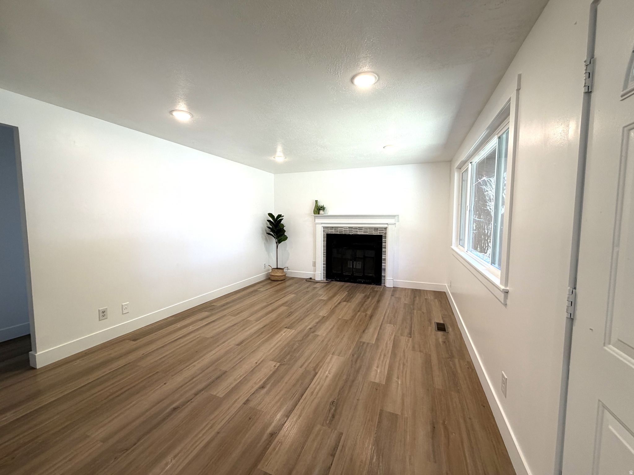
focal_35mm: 14
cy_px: 238
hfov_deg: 102.1
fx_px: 256
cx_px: 317
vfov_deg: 85.7
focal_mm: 2.22
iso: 125
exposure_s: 1/120
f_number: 2.2
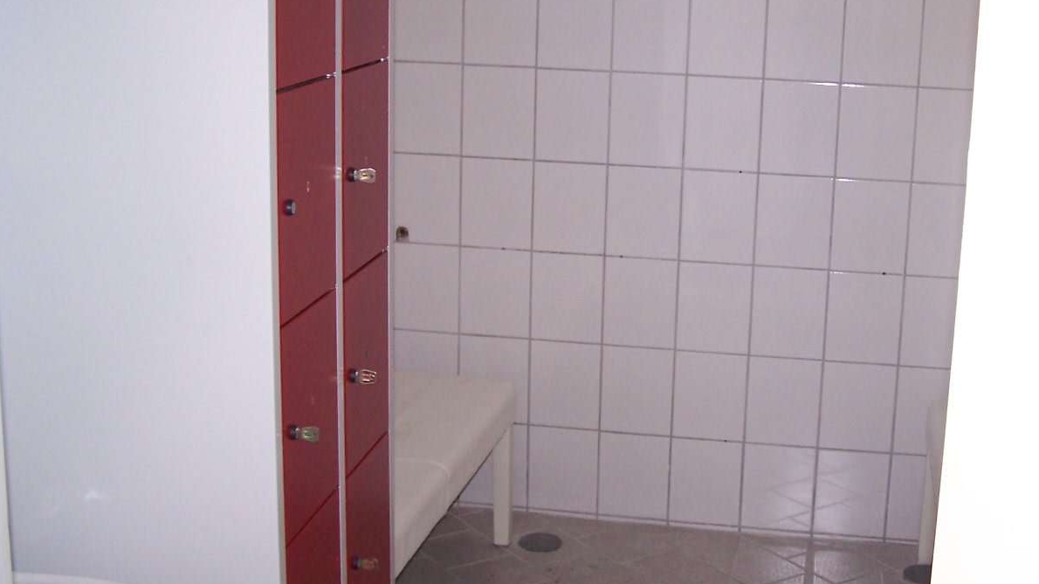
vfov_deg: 22.2
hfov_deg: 38.4
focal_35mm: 54
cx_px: 619
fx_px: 1488
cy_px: 258
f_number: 2.8
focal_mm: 6.3
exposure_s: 1/60
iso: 140
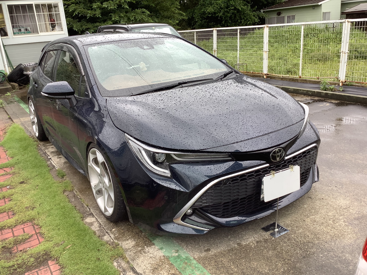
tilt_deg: -18.6
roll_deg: +3.0
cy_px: 138
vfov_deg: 45.4
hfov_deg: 58.4
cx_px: 184
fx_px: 329
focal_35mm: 31
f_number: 2.4
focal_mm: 3.3
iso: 25
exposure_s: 1/120
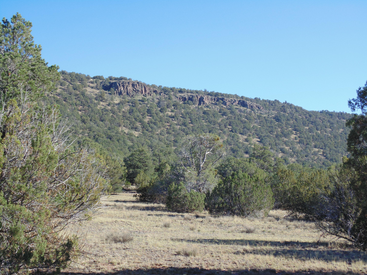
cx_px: 184
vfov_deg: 22.6
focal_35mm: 65
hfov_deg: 29.8
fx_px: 689
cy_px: 138
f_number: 4.1
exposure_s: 1/320
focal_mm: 11.7
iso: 80
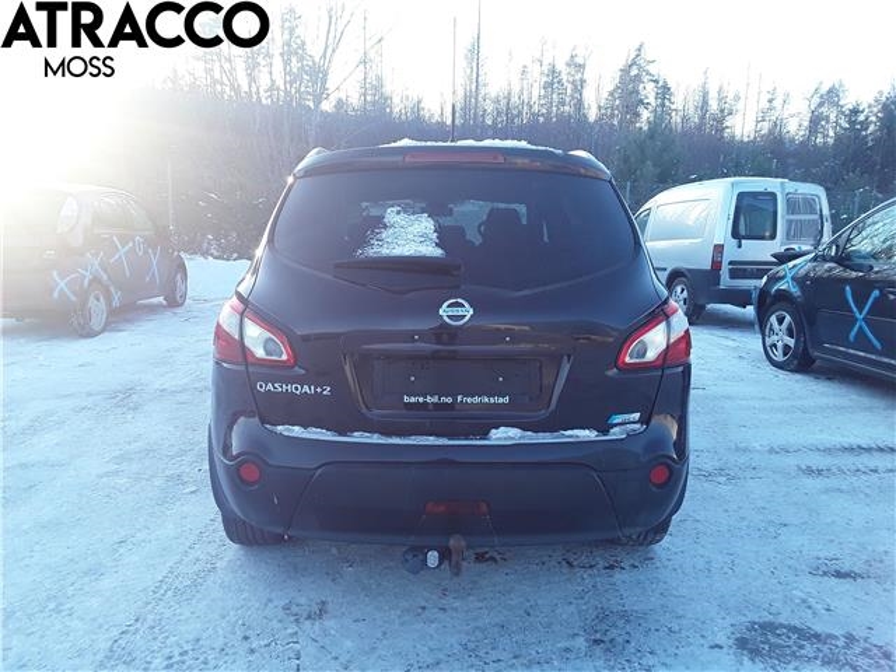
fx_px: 725
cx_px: 448
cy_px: 336
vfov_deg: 49.7
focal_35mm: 28
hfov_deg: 63.4
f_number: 1.9
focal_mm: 2.91
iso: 40
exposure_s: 1/181
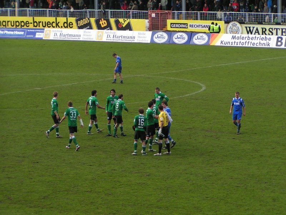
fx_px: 1239
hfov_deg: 13.2
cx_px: 143
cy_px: 108
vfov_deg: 9.9
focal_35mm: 150
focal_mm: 22.9
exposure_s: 1/400
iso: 50
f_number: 3.5
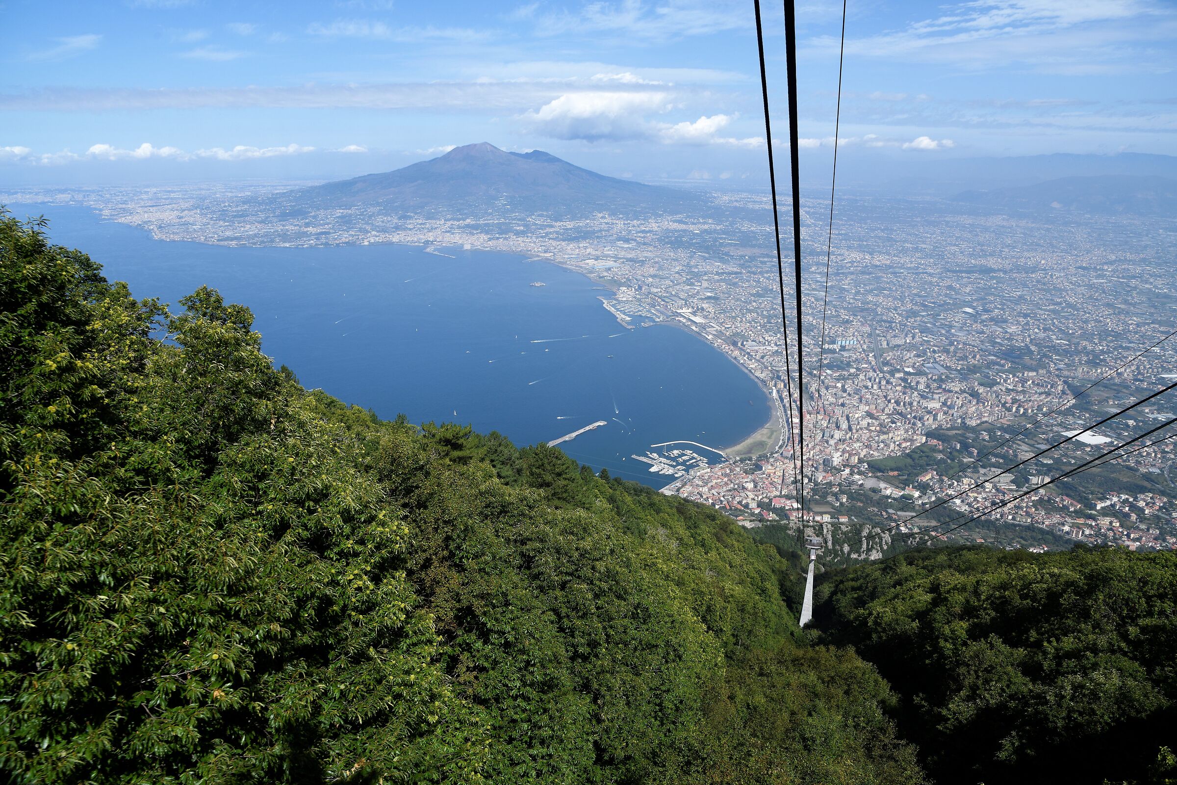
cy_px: 392
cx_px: 588
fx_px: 785
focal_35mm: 24
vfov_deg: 53.1
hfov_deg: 73.7
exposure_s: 1/250
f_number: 10
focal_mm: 24
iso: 100
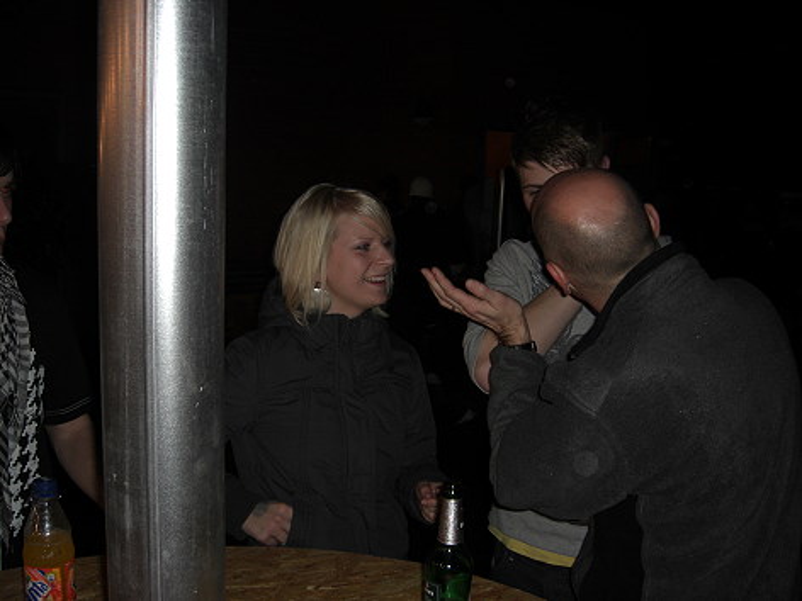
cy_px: 300
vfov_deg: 37.7
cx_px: 401
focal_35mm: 38
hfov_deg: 49.0
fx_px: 880
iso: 100
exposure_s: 1/60
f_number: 2.8
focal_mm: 7.9
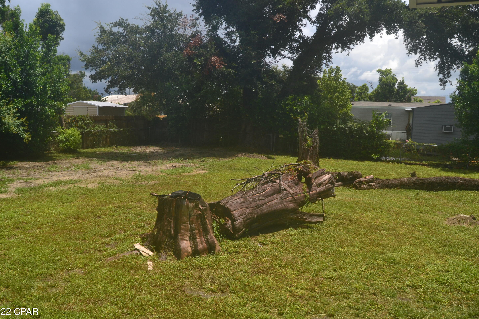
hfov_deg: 65.5
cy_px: 161
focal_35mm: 28
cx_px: 231
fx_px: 373
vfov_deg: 46.4
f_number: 11
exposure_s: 1/400
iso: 400
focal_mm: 18
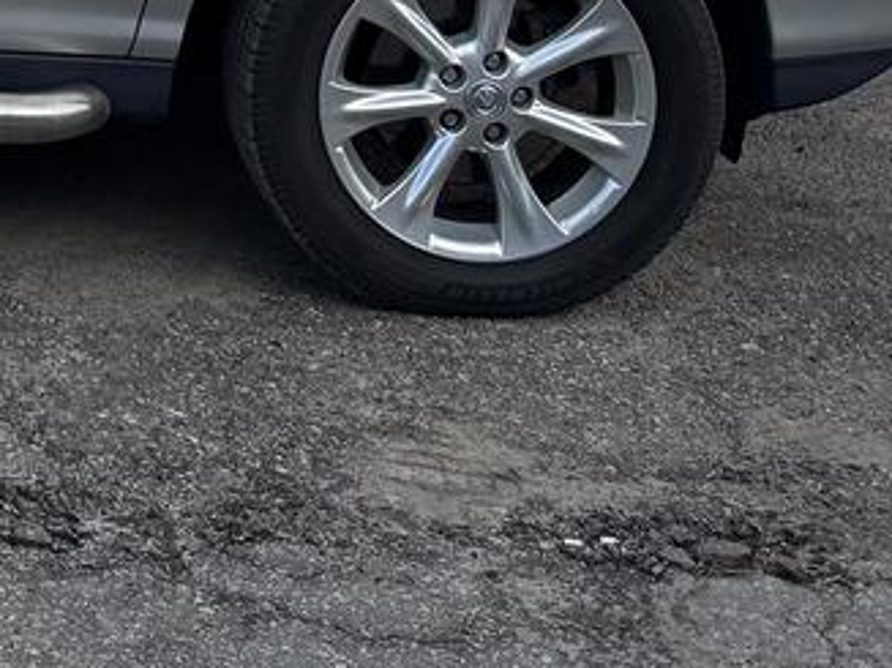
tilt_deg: -5.9
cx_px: -417
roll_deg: +1.0
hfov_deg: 18.6
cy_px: -534
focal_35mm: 94
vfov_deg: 14.0
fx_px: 2421
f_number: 1.78
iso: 80
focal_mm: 6.76
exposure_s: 1/2710
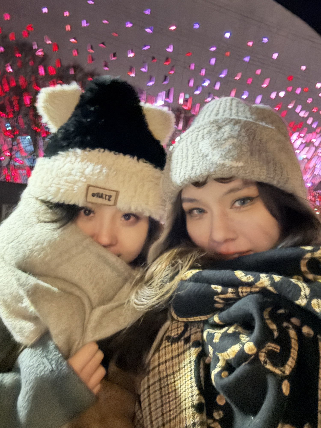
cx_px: 160
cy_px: 214
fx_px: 371
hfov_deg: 46.8
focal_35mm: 30
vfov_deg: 60.0
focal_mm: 2.69
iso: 3200
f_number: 1.9
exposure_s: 1/14
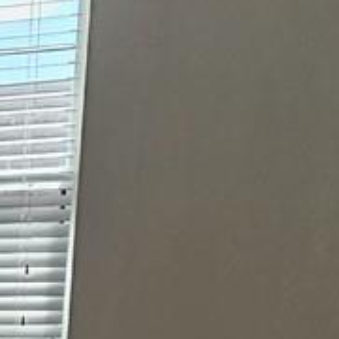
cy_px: 516
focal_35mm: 102
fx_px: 1130
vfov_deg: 15.6
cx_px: -424
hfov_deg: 13.5
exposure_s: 1/60
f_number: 2.2
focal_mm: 2.2
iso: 64
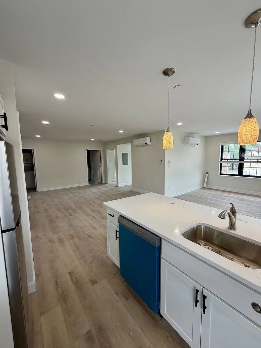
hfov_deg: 85.7
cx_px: 130
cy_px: 174
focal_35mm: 14
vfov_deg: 102.1
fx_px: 141
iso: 80
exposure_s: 1/121
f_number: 2.2
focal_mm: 2.22
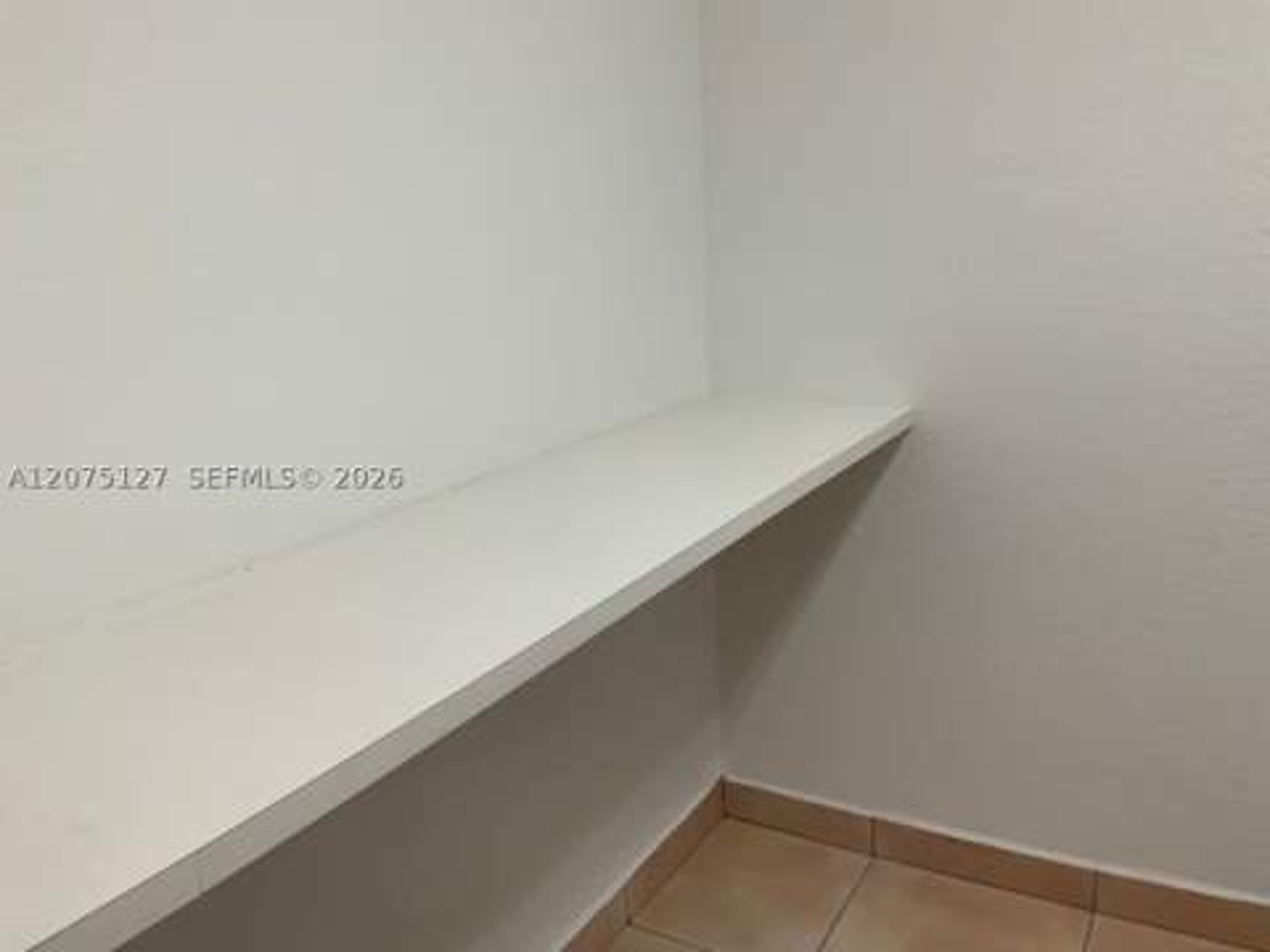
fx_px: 1064
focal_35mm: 29
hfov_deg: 61.7
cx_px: 635
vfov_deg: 48.2
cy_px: 476
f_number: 1.8
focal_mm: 3
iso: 40
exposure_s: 1/60
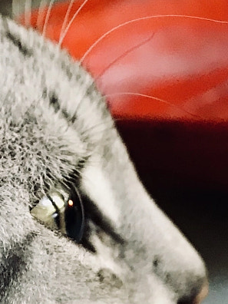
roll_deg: +6.1
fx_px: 992
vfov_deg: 17.2
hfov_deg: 12.9
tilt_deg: -20.6
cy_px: 253
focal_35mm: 113
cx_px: -25
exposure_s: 1/17
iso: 80
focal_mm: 3.99
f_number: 1.8
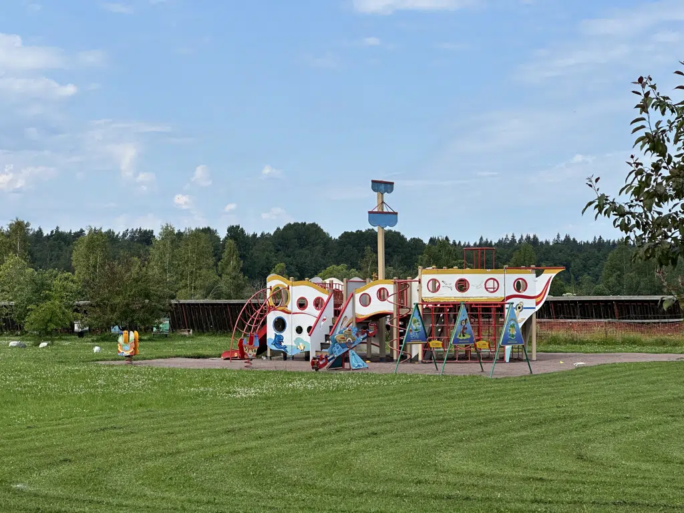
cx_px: 342
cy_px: 256
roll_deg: +0.3
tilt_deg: +1.3
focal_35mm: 77
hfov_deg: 25.3
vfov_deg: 19.1
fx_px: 1521
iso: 32
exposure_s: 1/732
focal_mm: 9
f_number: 2.8
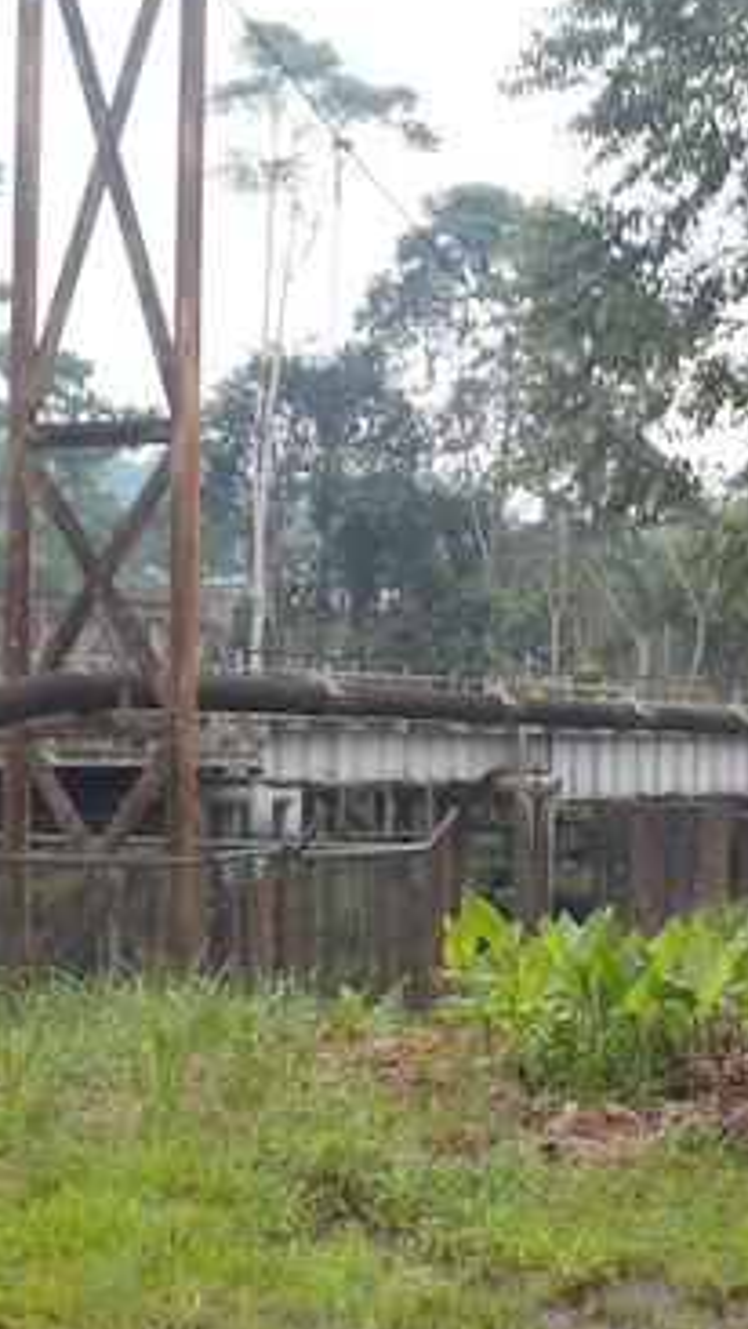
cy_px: 766
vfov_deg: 25.3
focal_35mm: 84
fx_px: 2961
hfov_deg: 14.3
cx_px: 592
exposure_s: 1/40
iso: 125
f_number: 4.2
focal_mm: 6.4
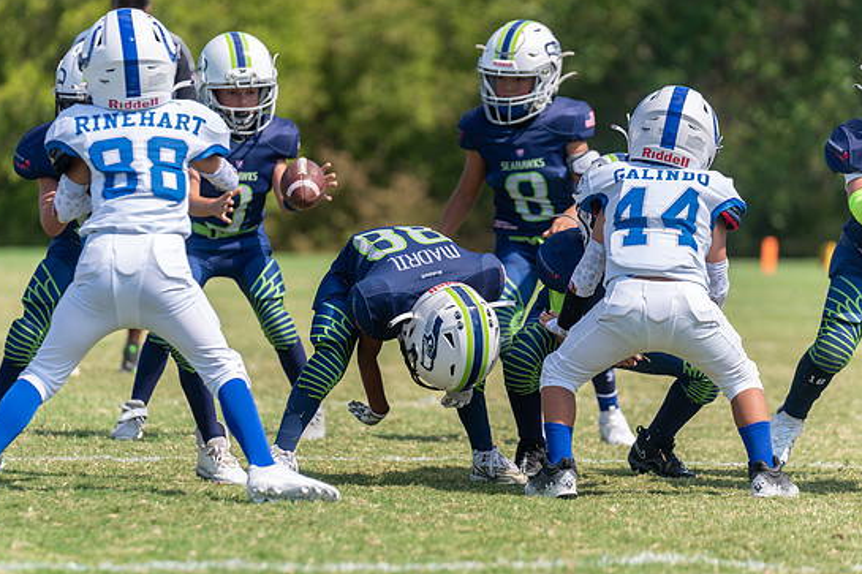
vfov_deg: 6.4
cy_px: 300
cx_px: 413
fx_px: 5098
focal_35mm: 213
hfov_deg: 9.7
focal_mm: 200
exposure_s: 1/1600
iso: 200
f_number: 4
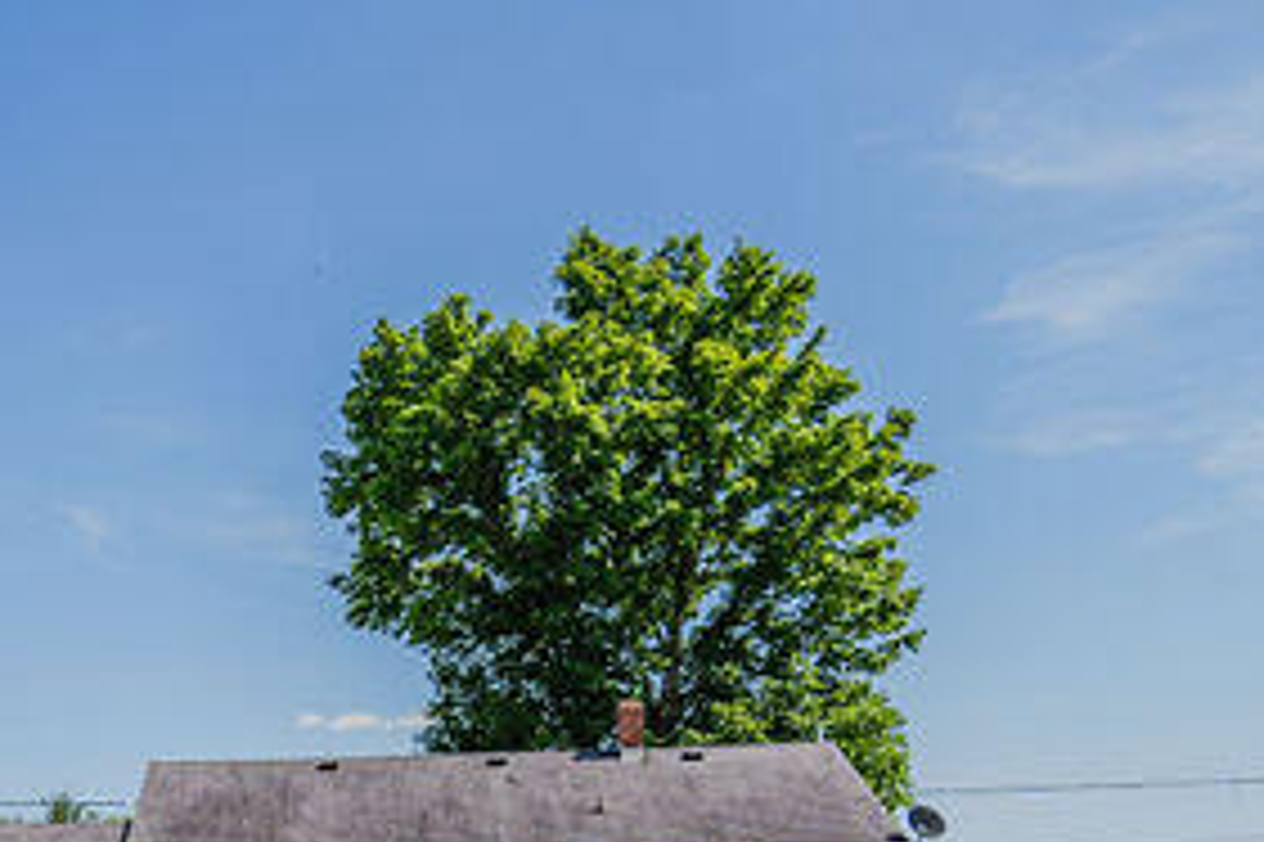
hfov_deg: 36.9
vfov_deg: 24.9
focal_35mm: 51
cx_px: 171
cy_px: 885
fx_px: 1790
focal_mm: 14
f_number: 4
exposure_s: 1/200
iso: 40
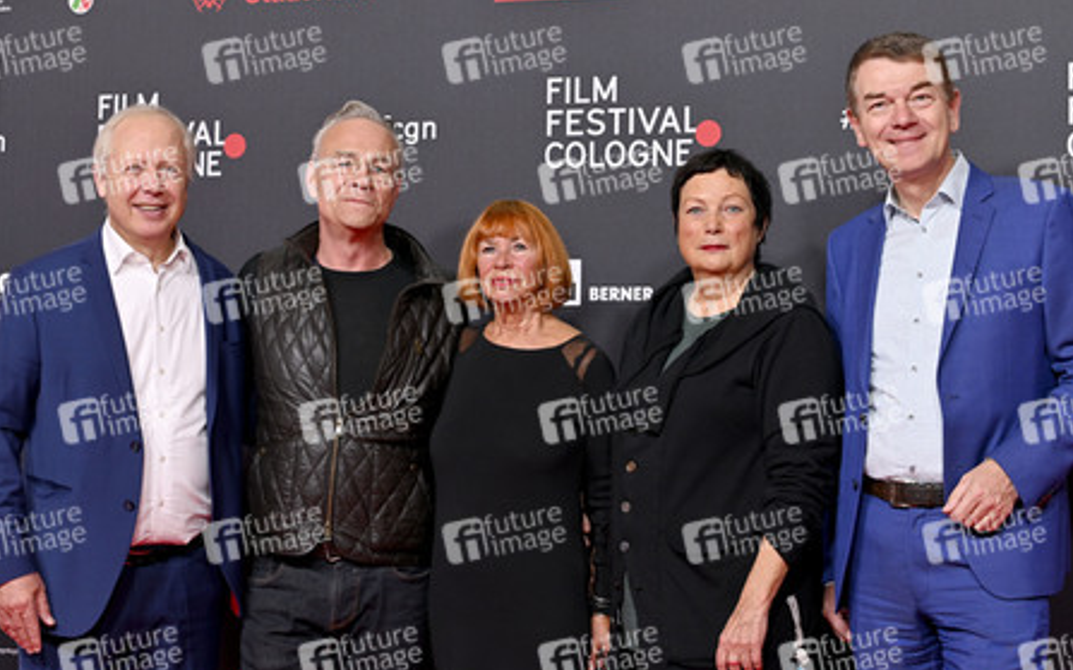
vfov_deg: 18.1
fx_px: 2105
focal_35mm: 72
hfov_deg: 28.6
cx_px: 536
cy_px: 355
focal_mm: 70
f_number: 5
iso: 1000
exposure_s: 1/200
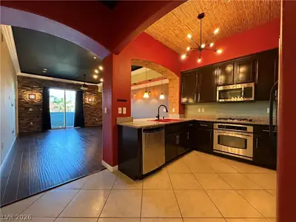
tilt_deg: -0.1
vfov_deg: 85.7
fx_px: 120
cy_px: 111
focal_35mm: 14
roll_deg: +0.1
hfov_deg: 102.1
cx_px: 148
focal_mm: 2.22
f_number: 2.2
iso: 640
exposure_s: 1/60
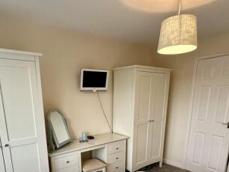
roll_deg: +0.4
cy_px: 141
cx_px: 104
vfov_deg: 48.1
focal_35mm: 27
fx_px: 179
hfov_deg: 65.2
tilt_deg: -15.6
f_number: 2.2
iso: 200
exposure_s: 1/100
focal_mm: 2.22
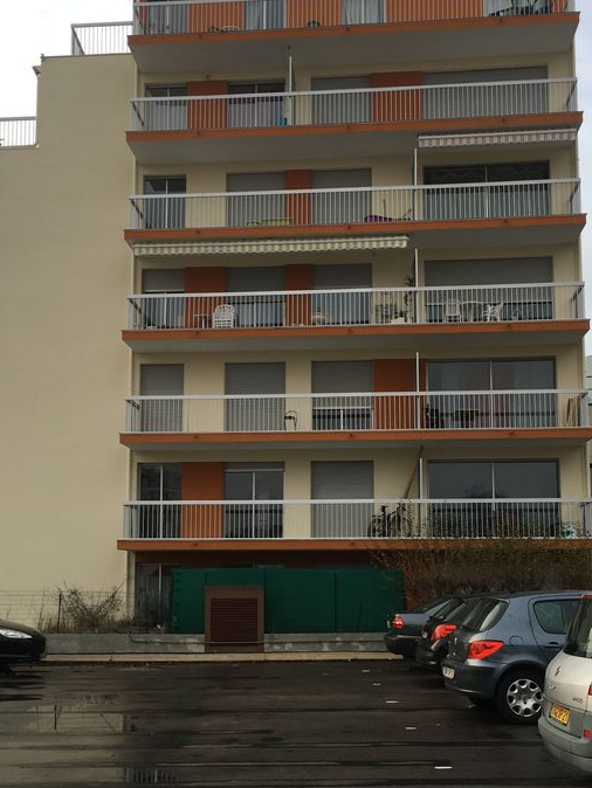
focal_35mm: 43
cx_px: 284
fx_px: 980
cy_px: 461
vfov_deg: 43.7
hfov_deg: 33.6
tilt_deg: +8.5
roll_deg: -1.2
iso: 25
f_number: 2.2
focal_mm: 4.15
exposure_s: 1/170
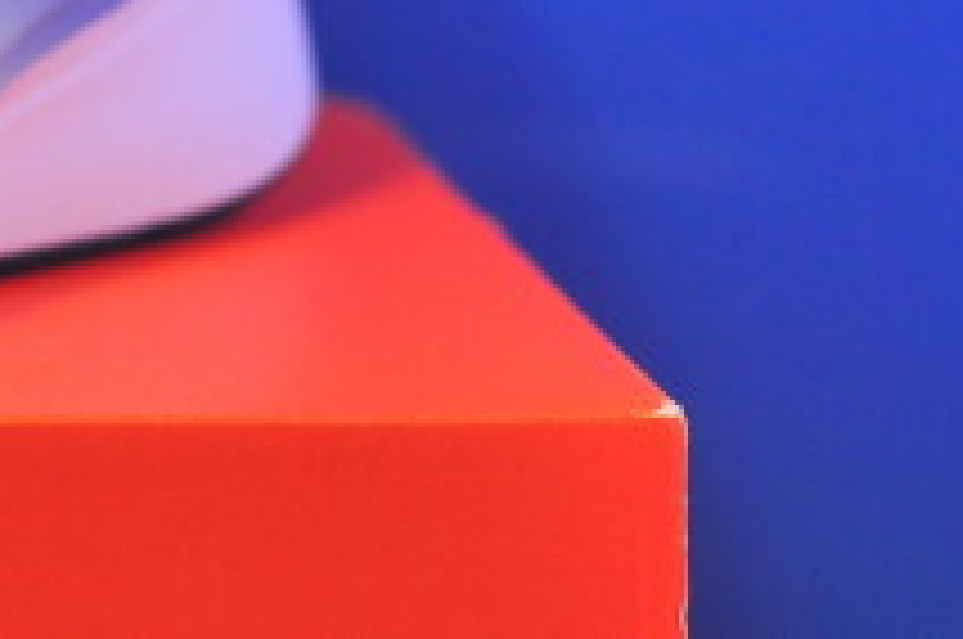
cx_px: -814
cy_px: -551
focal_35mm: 281
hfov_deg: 7.1
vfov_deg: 4.8
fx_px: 7505
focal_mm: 50
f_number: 2.5
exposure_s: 1/320
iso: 250
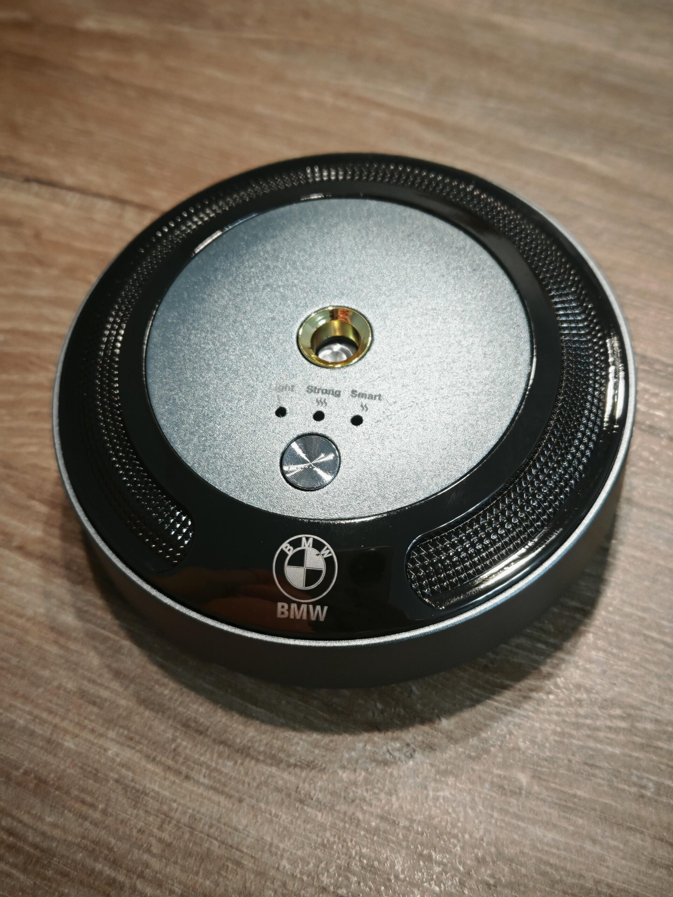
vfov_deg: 35.5
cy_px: 448
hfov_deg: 27.0
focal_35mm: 54
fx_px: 1400
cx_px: 336
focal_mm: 6.67
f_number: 1.9
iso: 200
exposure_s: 1/50
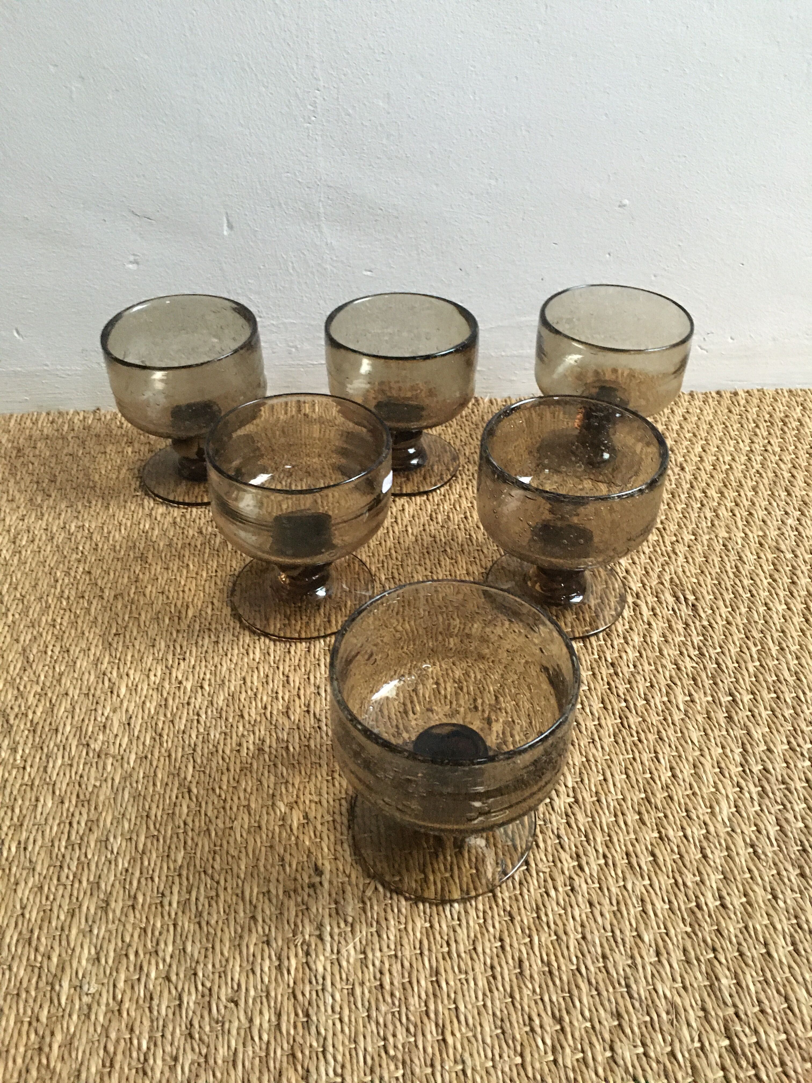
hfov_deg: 48.2
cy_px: 542
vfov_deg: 61.7
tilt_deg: -37.1
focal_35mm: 29
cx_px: 406
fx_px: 907
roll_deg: -0.1
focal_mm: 4.15
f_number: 2.2
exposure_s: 1/17
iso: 320
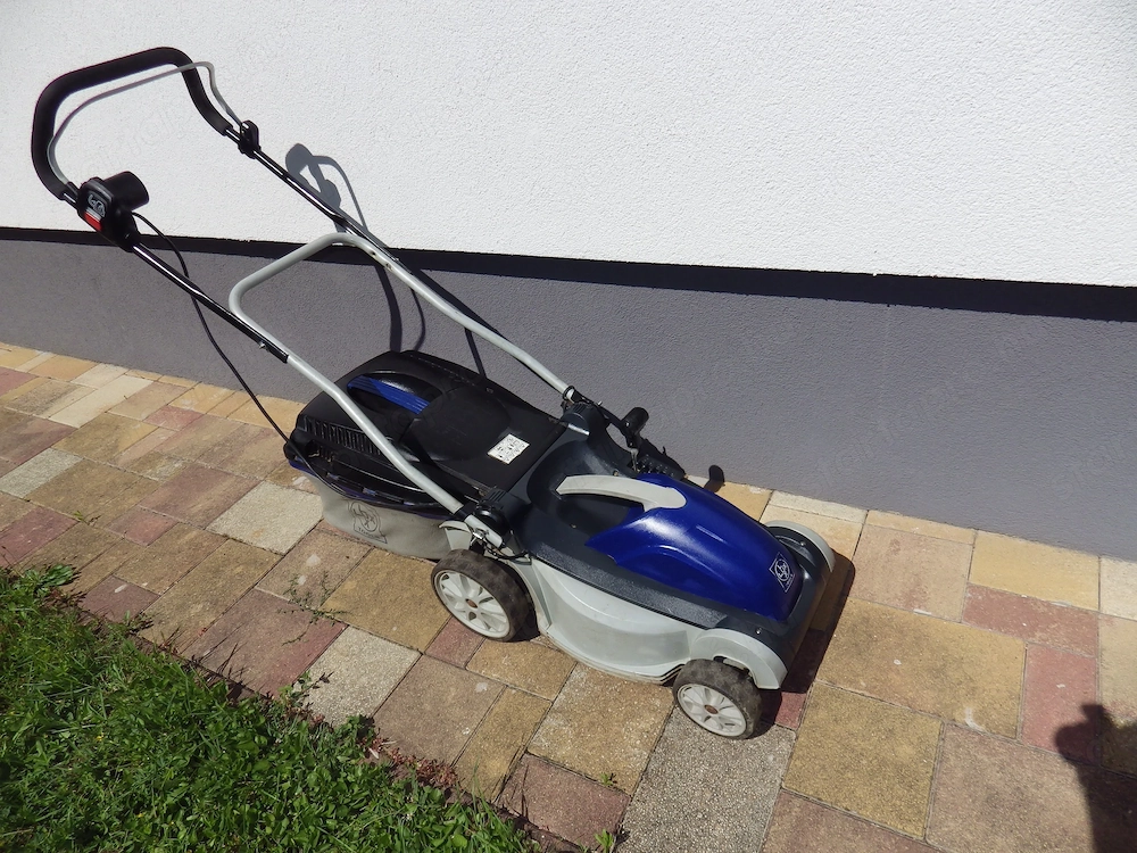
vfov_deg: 61.1
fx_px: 723
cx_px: 568
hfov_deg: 76.4
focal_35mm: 22
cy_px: 426
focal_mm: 4
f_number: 9.7
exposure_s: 1/320
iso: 100
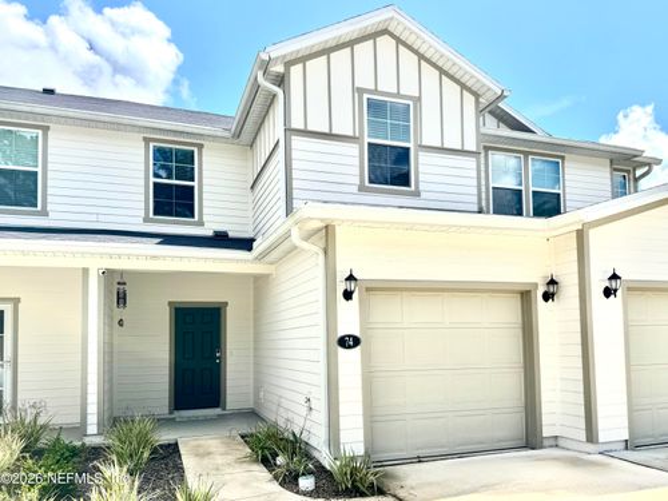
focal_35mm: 24
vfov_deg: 56.8
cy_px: 250
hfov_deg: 71.6
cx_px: 334
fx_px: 463
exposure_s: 1/5814
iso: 80
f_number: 1.78
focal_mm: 6.76
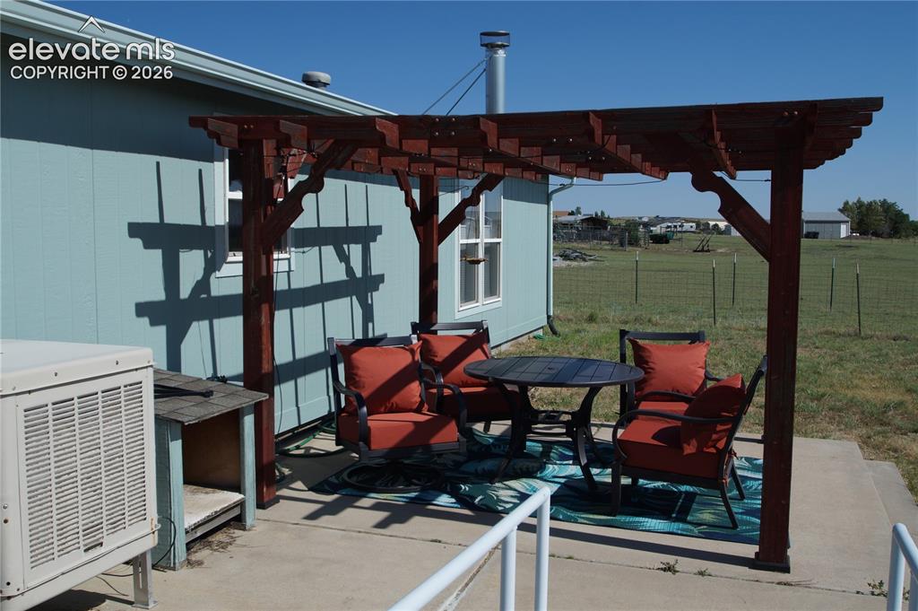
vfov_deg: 36.8
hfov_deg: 53.2
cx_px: 459
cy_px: 306
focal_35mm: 36
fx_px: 917
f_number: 9
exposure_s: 1/320
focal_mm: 24
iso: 100
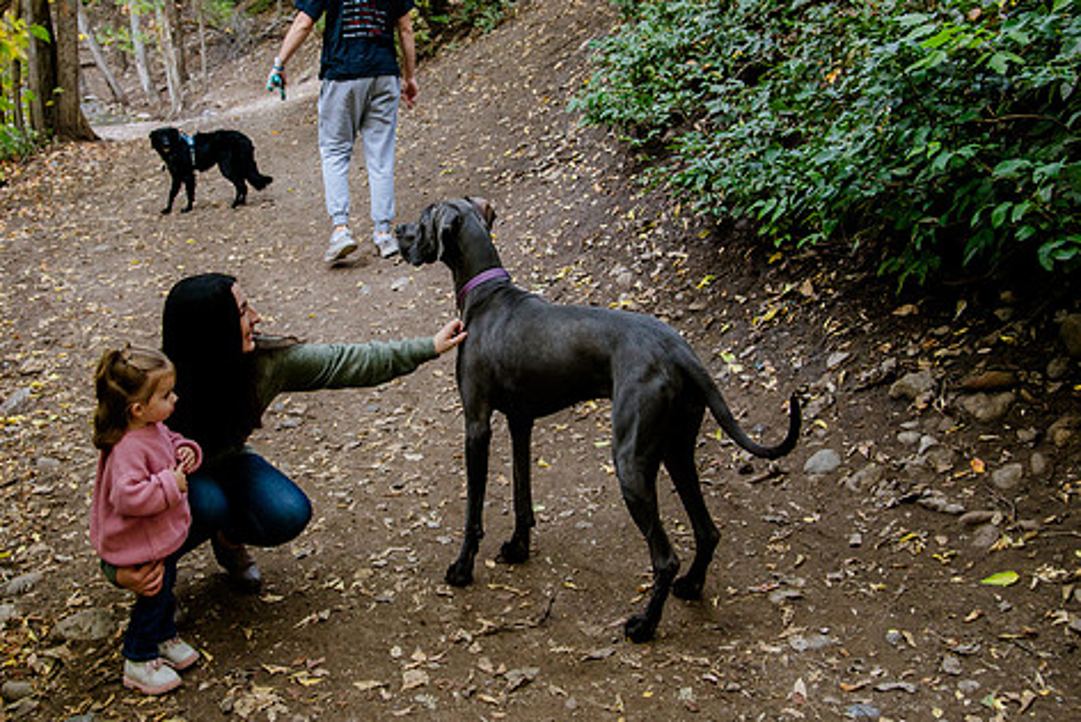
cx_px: 435
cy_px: 268
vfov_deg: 31.1
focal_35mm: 43
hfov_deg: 45.2
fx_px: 1292
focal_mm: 32
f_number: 5
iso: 1000
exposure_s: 1/100
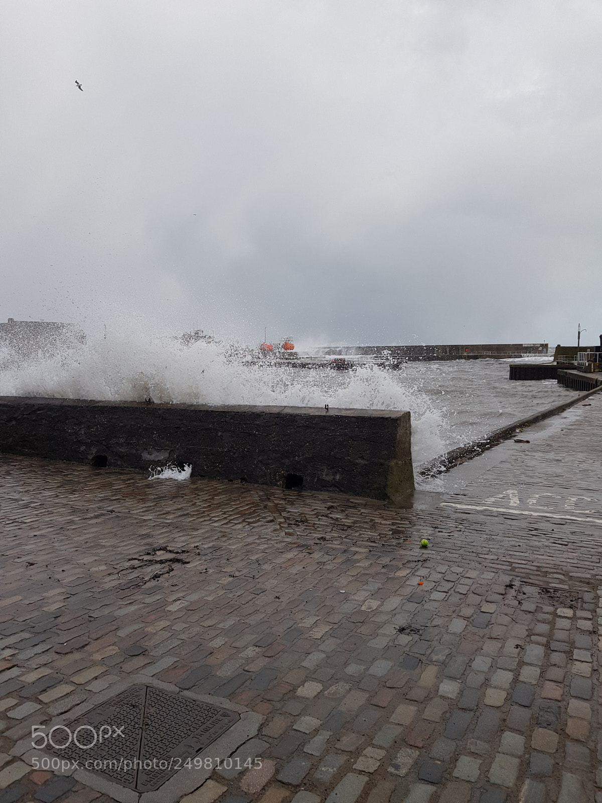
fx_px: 603
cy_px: 402
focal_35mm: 26
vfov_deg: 67.3
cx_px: 301
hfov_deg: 53.1
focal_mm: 4.2
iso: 40
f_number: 1.7
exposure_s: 1/1836
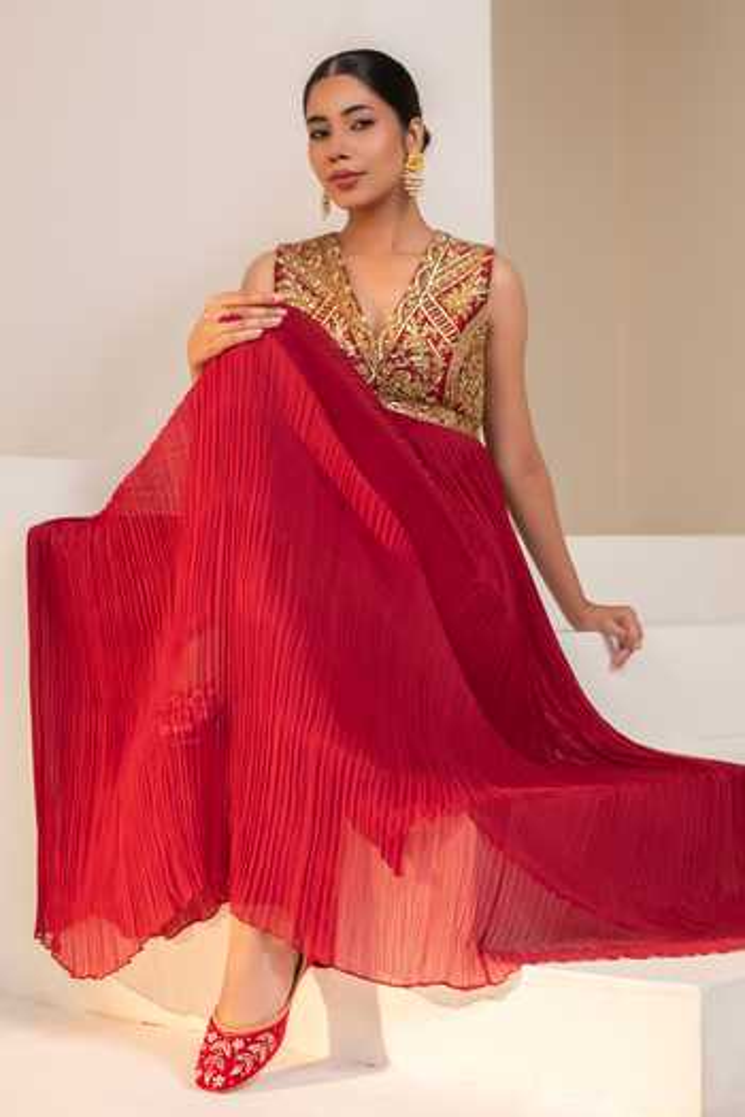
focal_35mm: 50
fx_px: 1552
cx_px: 372
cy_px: 558
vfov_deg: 39.6
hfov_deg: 27.0
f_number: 2.5
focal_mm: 50
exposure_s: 1/160
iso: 500
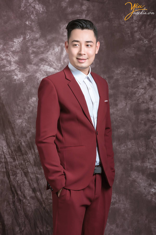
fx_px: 553
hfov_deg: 16.1
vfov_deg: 23.9
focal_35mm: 85
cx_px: 78
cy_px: 118
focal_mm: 85
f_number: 10
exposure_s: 1/160
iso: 100
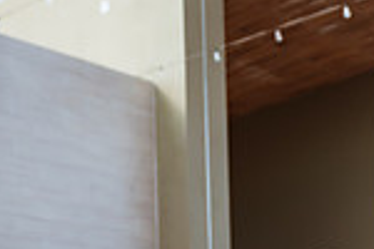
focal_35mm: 93
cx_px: 135
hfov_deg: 21.8
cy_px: 459
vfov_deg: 13.2
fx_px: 966
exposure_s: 1/1250
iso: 100
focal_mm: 24
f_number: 2.8
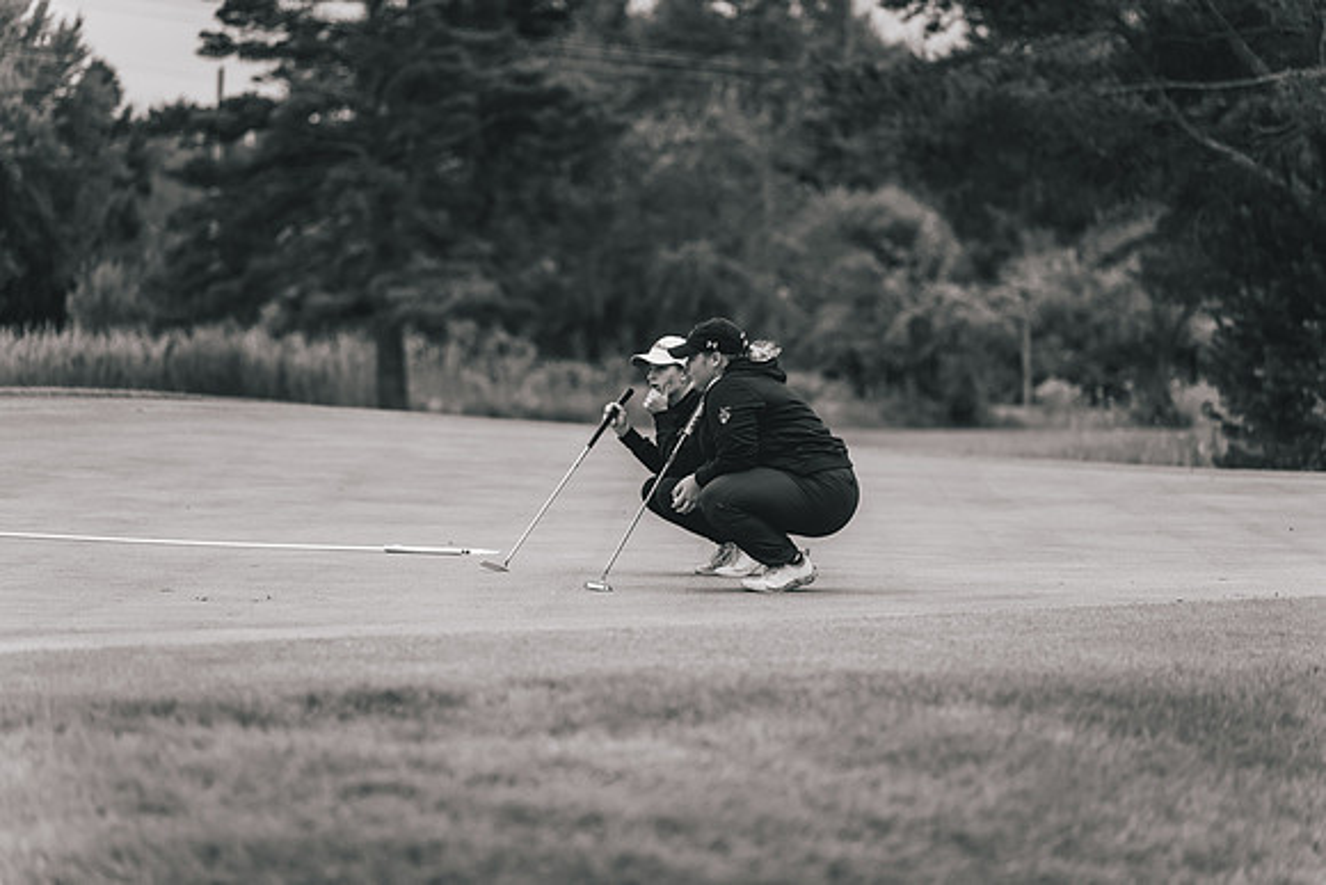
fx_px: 5526
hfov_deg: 13.7
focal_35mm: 150
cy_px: 442
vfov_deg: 9.2
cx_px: 663
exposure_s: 1/1250
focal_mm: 150
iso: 800
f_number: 2.8
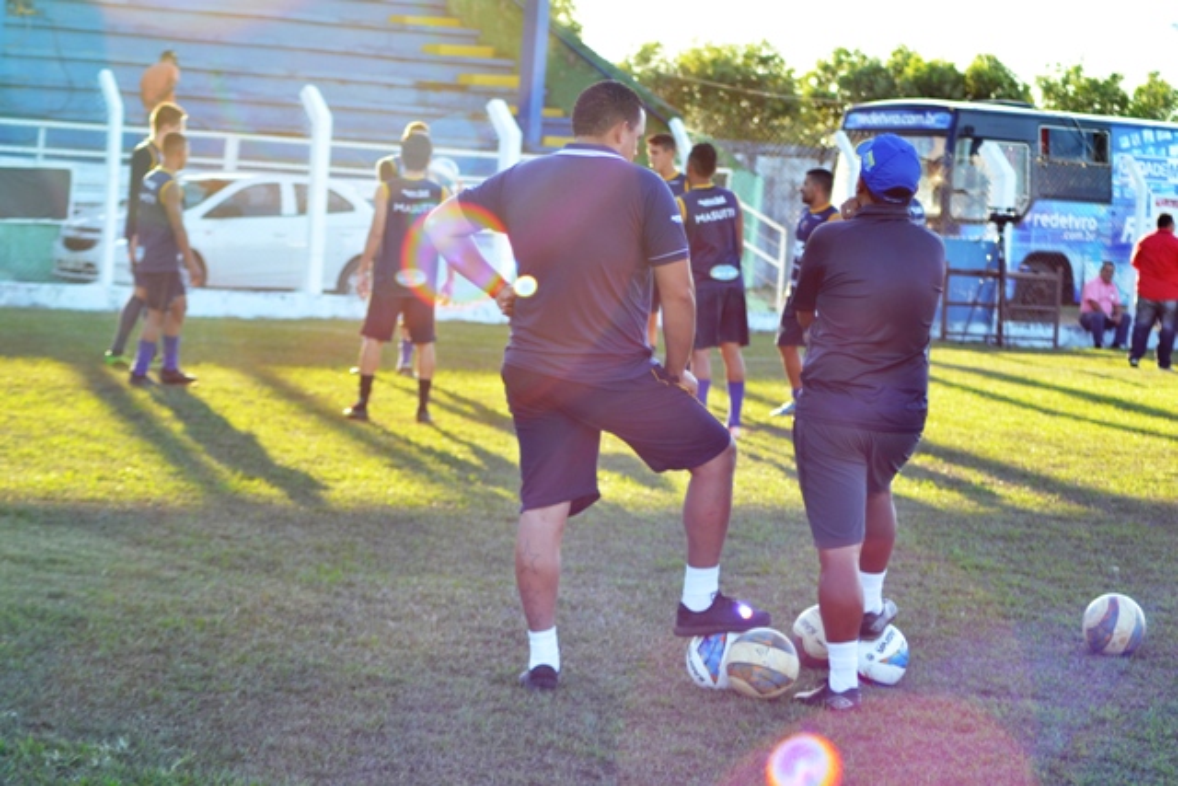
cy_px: 393
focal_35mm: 105
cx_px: 589
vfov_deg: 13.0
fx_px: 3436
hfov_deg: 19.5
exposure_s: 1/100
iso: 100
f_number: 4
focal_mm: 70
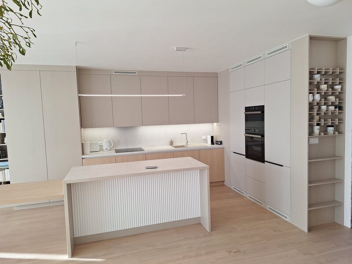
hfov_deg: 73.9
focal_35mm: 23
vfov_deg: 58.9
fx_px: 234
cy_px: 132
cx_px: 176
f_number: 1.8
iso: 50
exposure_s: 1/100
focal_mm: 5.54
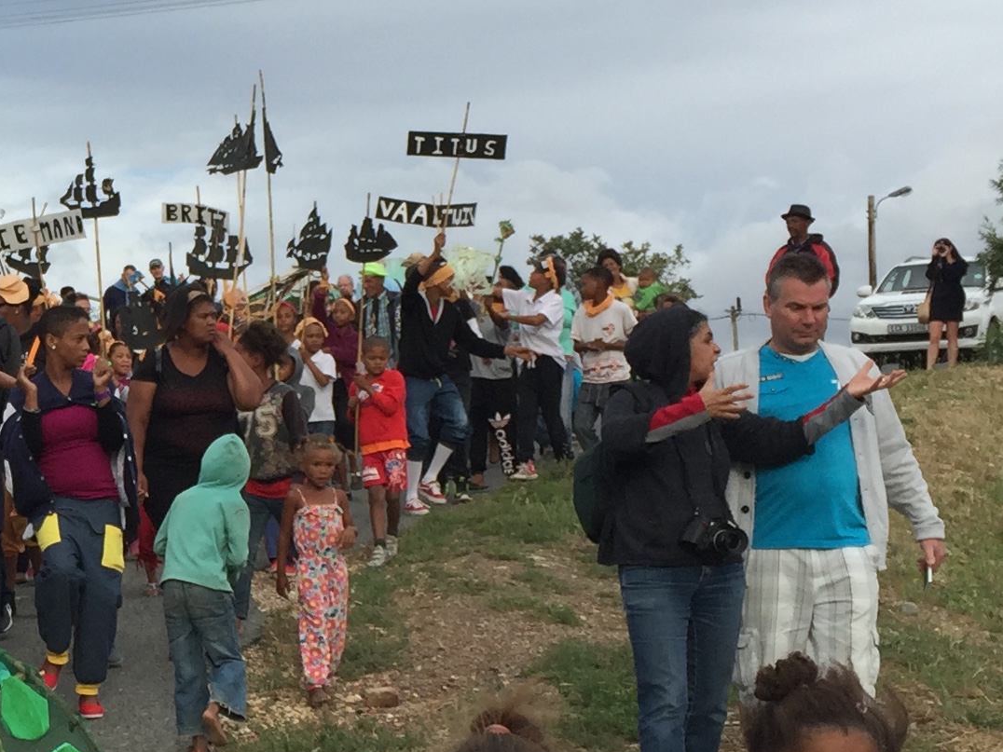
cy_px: 499
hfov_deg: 21.3
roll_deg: -1.2
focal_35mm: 88
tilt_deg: +5.0
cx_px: -63
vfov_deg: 16.7
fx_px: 2550
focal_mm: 4.15
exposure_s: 1/920
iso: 32
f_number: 2.2
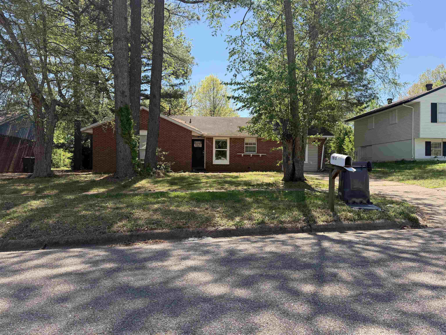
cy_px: 168
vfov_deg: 56.8
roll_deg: -0.1
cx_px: 223
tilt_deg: +0.1
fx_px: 309
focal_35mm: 24
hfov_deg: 71.6
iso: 100
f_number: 1.78
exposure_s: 1/1585
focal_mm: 6.76
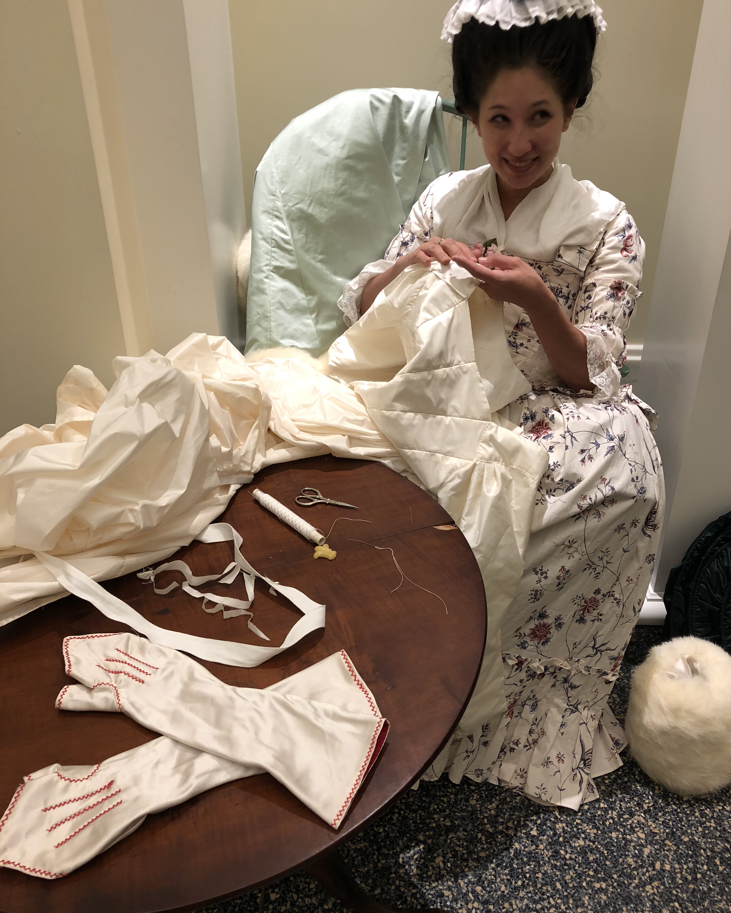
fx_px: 811
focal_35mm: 30
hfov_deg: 48.5
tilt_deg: -29.7
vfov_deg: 58.7
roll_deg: -0.1
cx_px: 375
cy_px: 428
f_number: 1.8
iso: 40
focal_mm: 3.99
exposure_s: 1/16
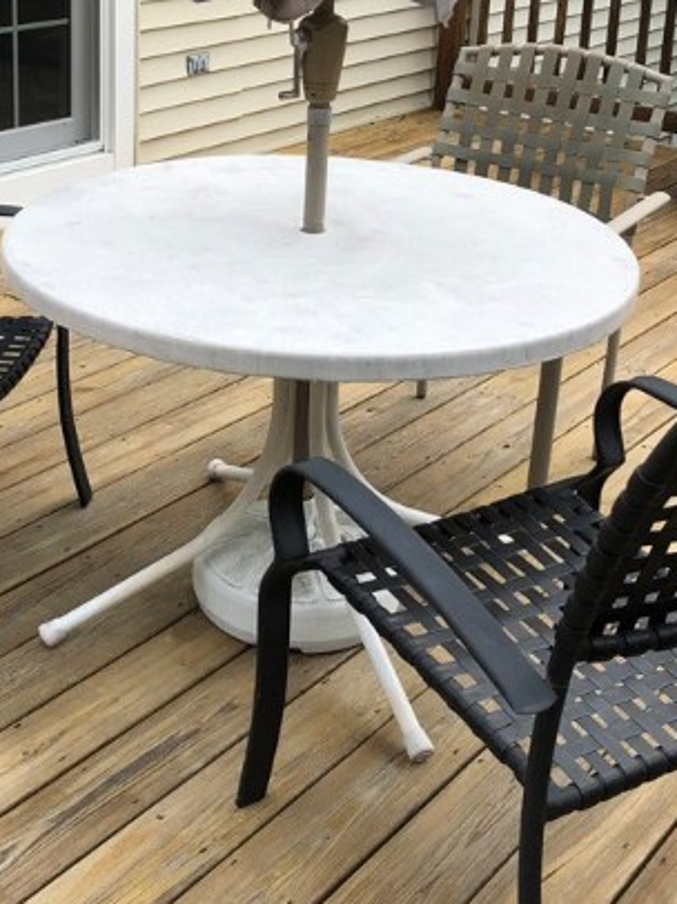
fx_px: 1384
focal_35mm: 53
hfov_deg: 27.2
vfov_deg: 35.2
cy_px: 198
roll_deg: +0.3
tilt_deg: -13.8
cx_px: 196
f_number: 1.8
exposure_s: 1/676
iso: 20
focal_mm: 3.99
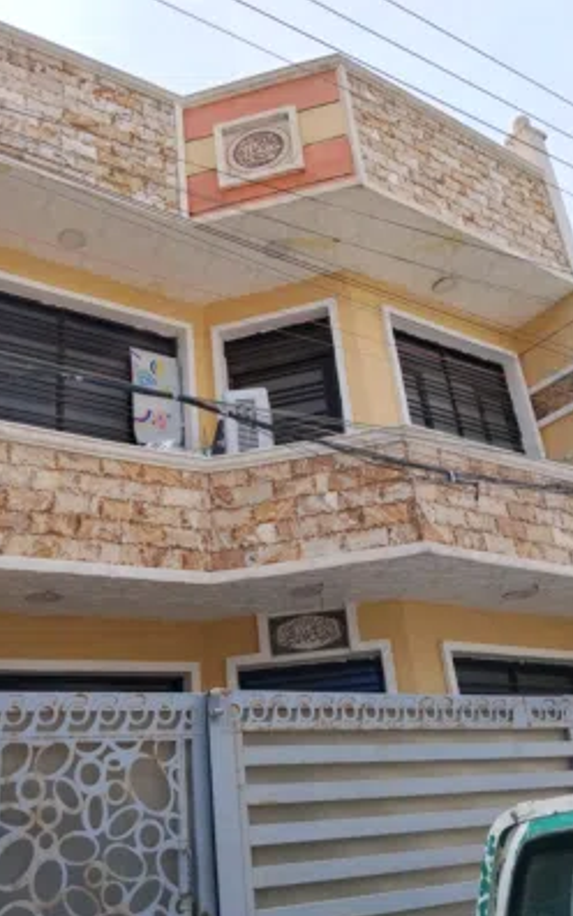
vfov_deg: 61.2
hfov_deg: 40.4
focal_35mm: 31
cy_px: 459
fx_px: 775
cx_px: 236
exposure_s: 1/1466
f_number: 1.8
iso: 50
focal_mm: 4.22
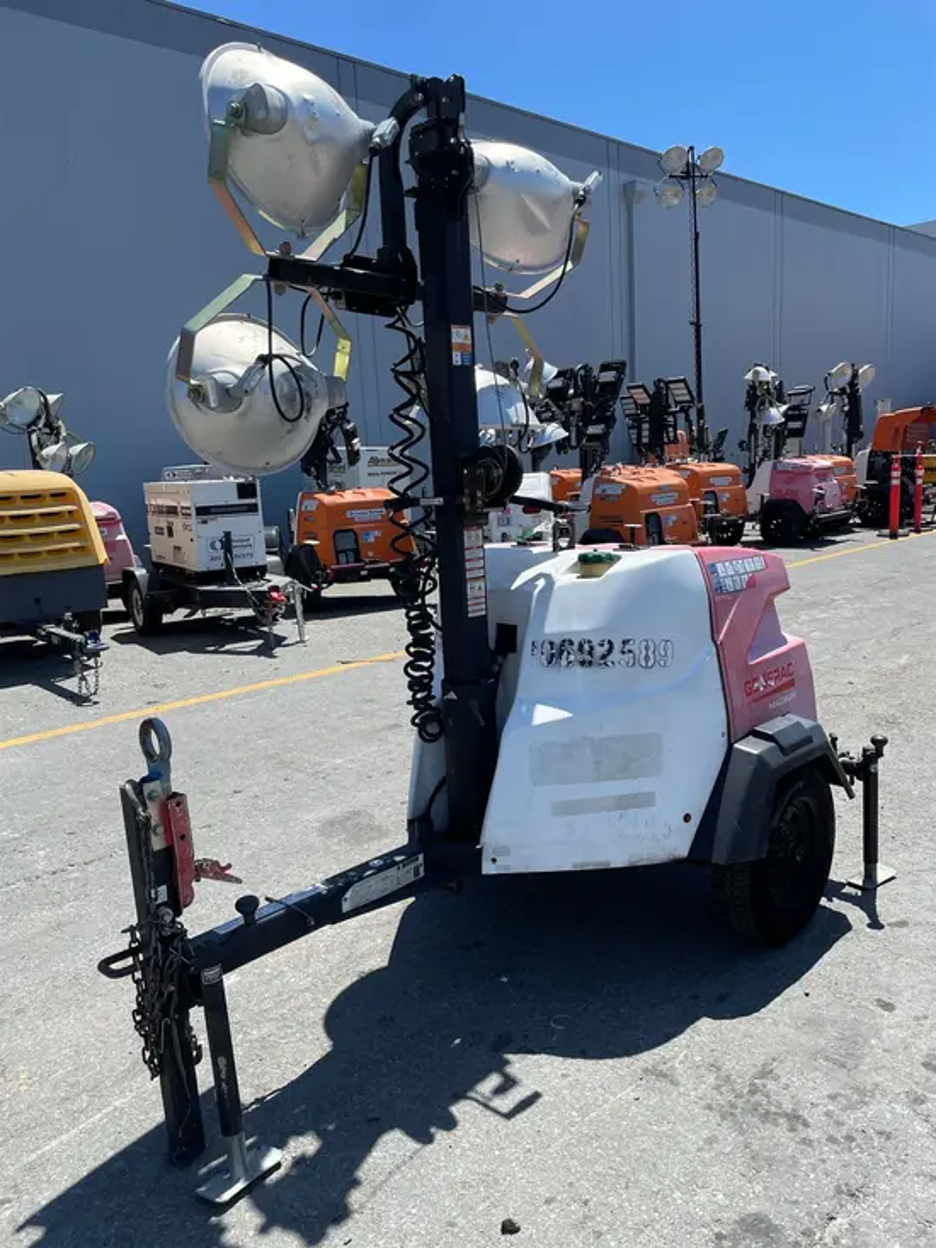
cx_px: 468
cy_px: 624
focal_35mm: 26
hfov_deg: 53.1
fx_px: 937
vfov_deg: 67.3
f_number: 1.6
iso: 50
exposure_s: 1/3610
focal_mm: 4.2
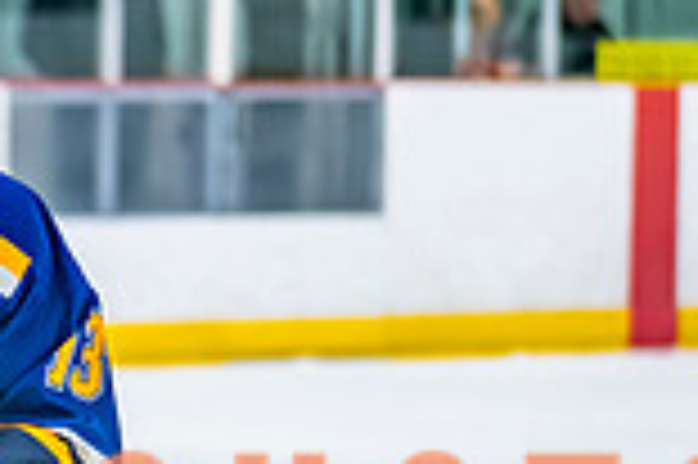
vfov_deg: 2.8
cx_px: -333
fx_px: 9548
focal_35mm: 493
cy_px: 360
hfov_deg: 4.2
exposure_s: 1/640
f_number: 2.8
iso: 1600
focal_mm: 100
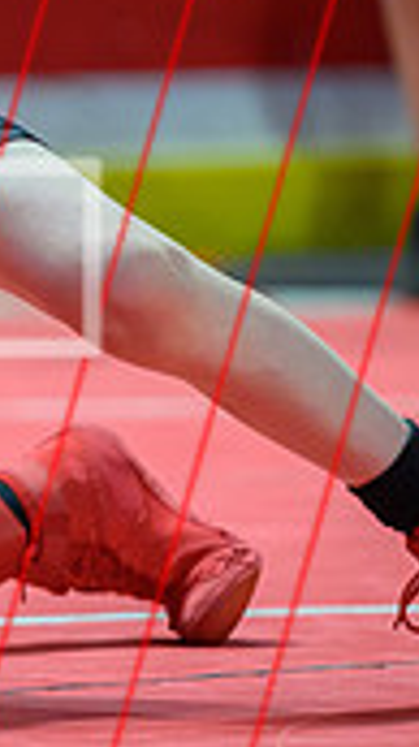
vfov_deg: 3.2
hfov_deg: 1.8
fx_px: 13543
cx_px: -714
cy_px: 246
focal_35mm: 684
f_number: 2.8
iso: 3600
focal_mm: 175
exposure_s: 1/800
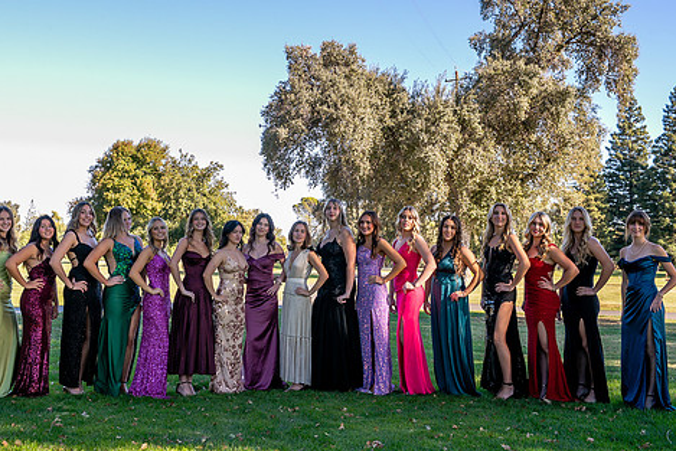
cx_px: 285
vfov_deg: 32.6
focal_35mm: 41
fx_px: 770
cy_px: 187
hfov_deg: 47.2
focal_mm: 32
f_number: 6.3
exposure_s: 1/250
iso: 320
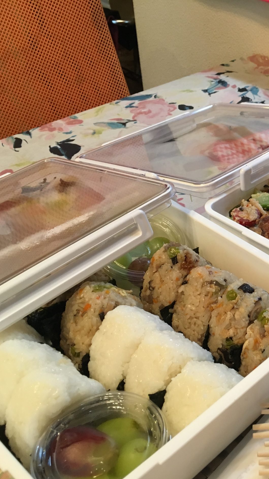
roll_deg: -5.1
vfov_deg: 47.4
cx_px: 309
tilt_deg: -36.8
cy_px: 243
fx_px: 545
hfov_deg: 25.3
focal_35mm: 43
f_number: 2.2
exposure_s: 1/30
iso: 100
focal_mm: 4.15
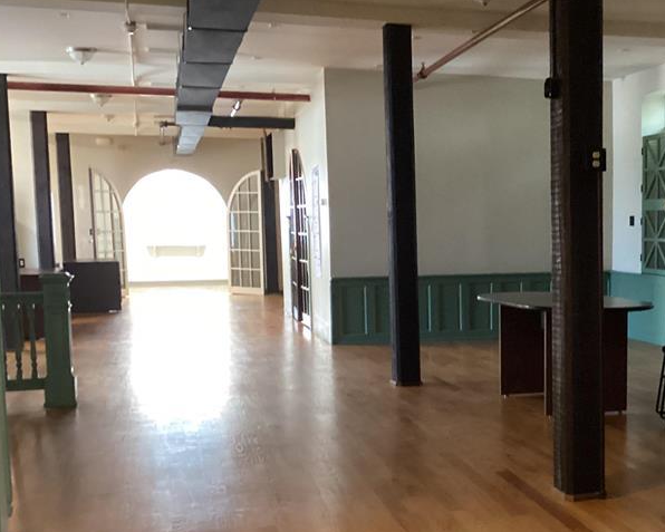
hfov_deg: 34.9
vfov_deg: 29.0
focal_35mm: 52
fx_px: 1024
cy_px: 332
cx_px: 526
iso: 640
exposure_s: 1/24
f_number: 2.4
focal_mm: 3.3
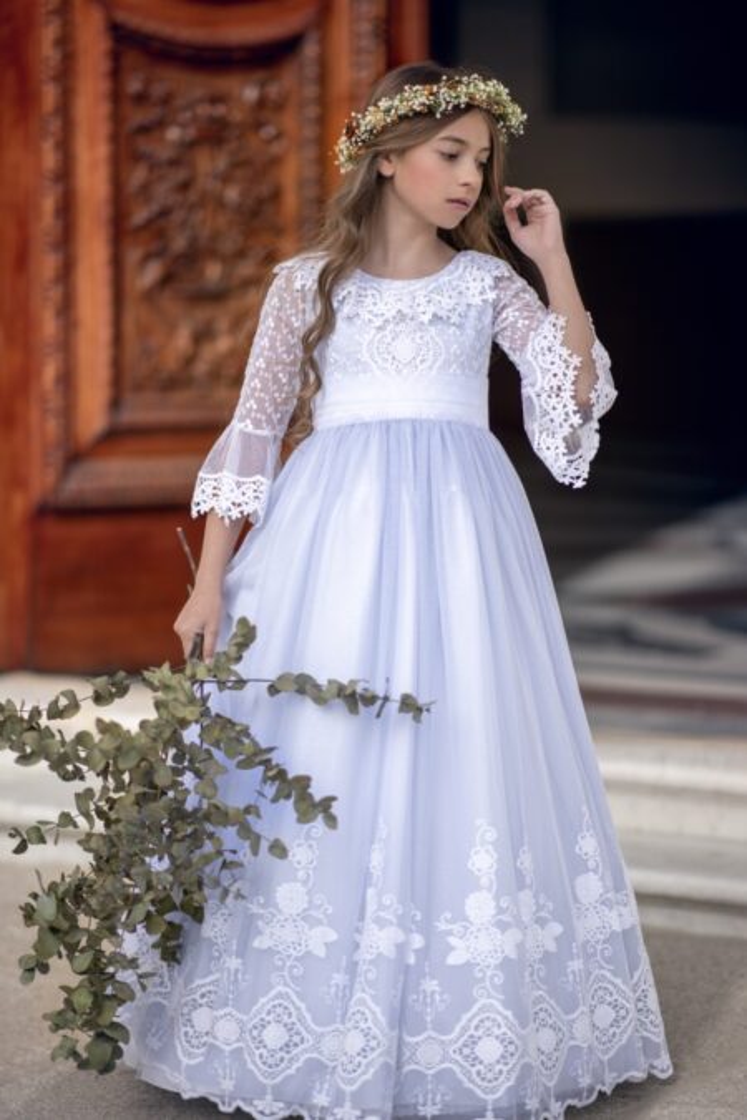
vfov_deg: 19.5
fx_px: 3268
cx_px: 374
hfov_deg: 13.0
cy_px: 560
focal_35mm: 105
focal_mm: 105
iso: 64
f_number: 1.4
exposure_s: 1/3200
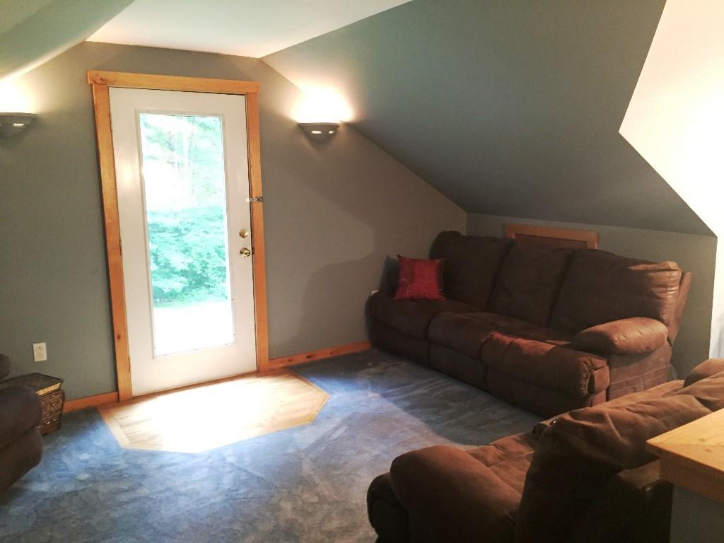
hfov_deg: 61.7
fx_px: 607
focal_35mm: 29
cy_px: 272
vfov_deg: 48.2
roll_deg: +0.3
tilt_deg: -9.9
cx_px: 362
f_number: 2.2
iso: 500
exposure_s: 1/15
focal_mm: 4.15
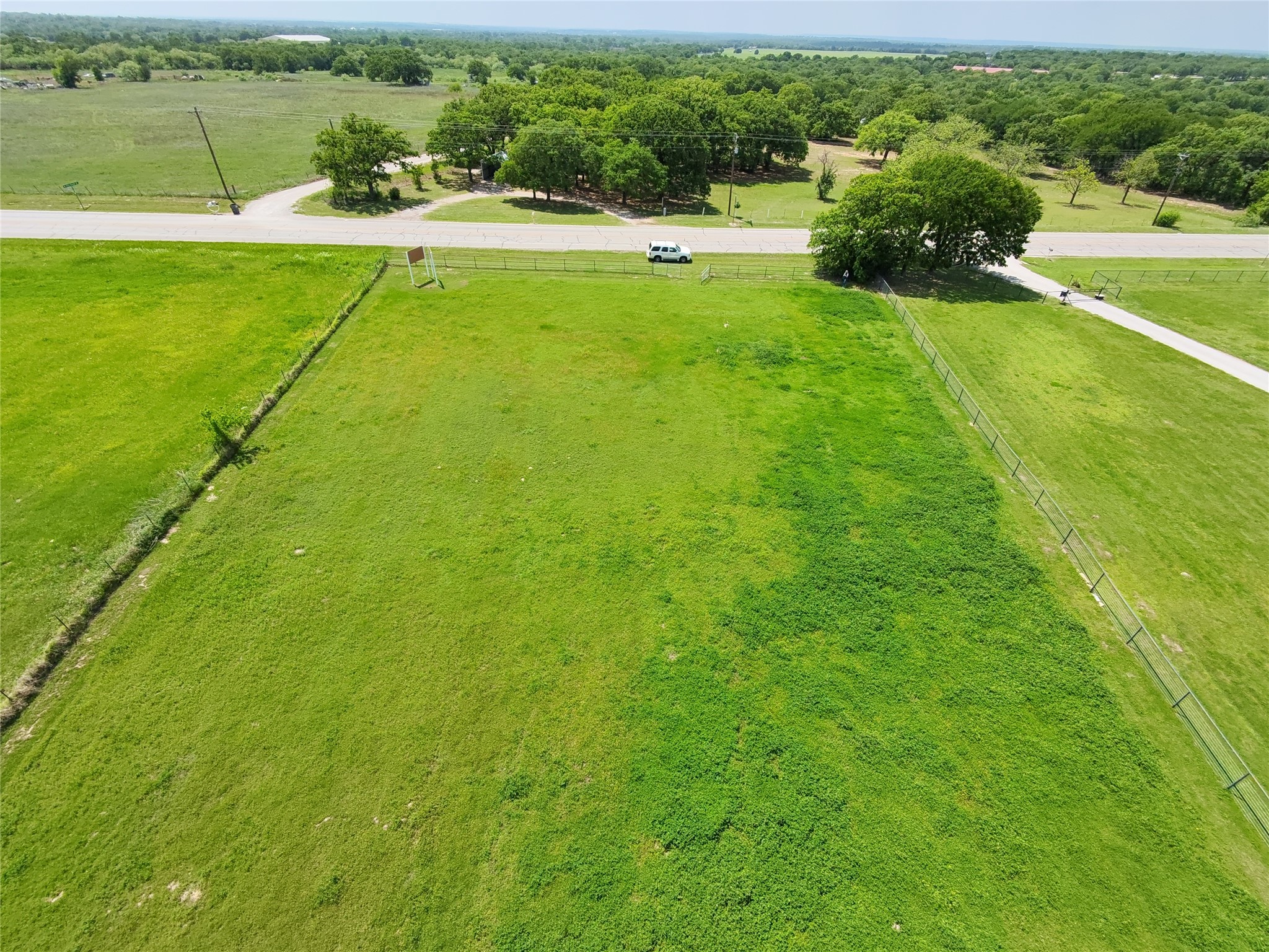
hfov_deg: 94.5
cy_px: 476
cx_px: 634
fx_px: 587
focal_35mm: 16
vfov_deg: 78.1
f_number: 2.55
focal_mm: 16
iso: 105
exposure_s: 1/1724
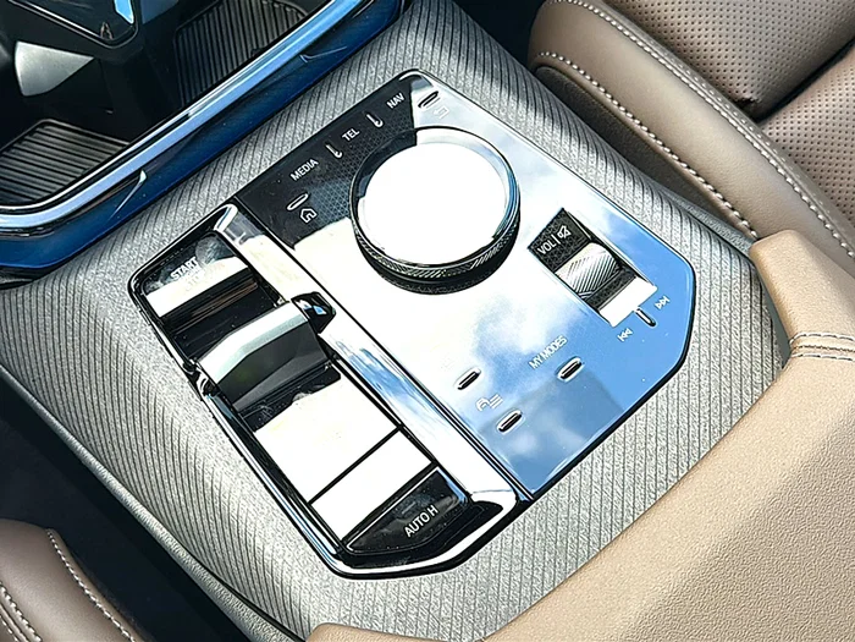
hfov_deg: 45.8
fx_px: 1013
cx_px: 428
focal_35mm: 41
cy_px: 321
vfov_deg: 35.1
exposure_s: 1/127
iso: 64
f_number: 1.78
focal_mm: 6.86
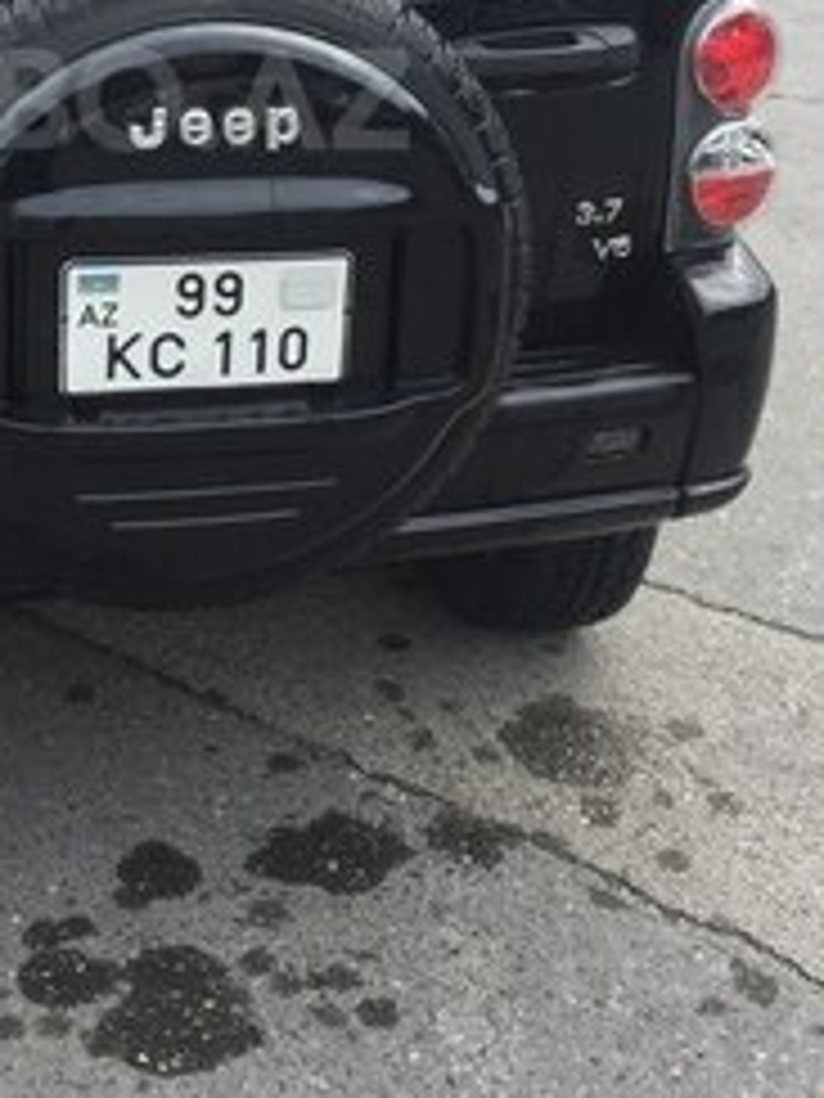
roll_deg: -1.0
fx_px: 1873
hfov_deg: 24.0
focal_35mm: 59
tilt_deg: -12.5
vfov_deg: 31.1
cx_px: 63
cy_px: 99
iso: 32
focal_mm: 4.15
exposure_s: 1/746
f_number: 2.2
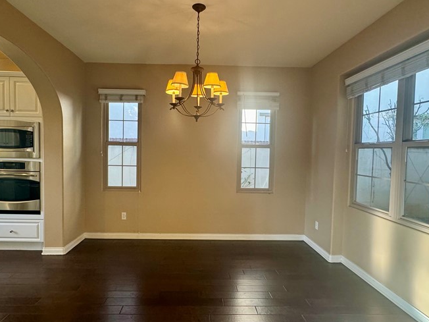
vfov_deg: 61.1
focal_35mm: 22
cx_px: 203
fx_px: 273
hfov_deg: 76.3
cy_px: 167
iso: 250
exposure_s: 1/120
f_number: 2.2
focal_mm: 2.22
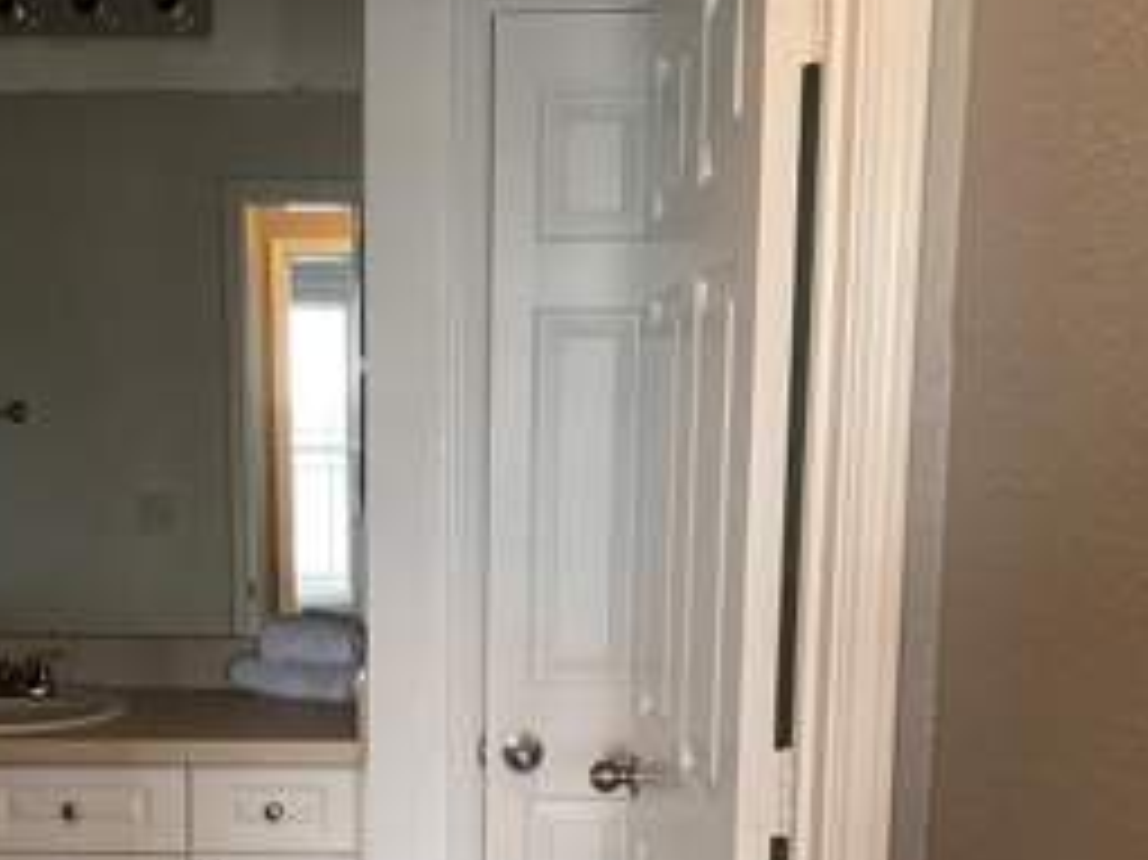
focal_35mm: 49
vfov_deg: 28.8
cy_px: 734
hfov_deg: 38.4
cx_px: 374
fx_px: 1624
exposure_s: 1/60
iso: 250
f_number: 1.8
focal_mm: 4.25
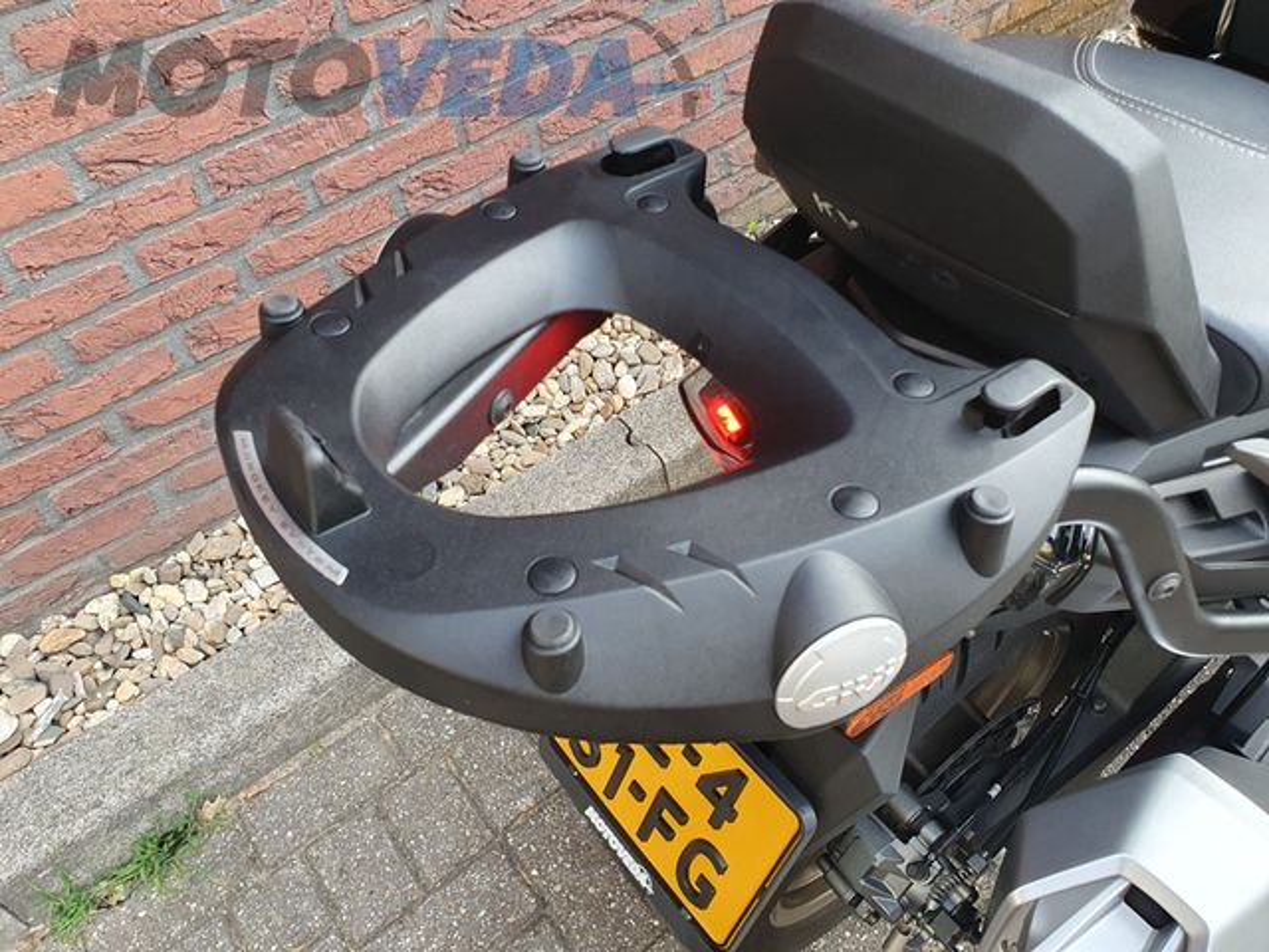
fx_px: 953
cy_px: 476
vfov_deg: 53.1
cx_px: 634
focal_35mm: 26
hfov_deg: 67.3
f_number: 2.4
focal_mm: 4.32
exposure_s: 1/120
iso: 125
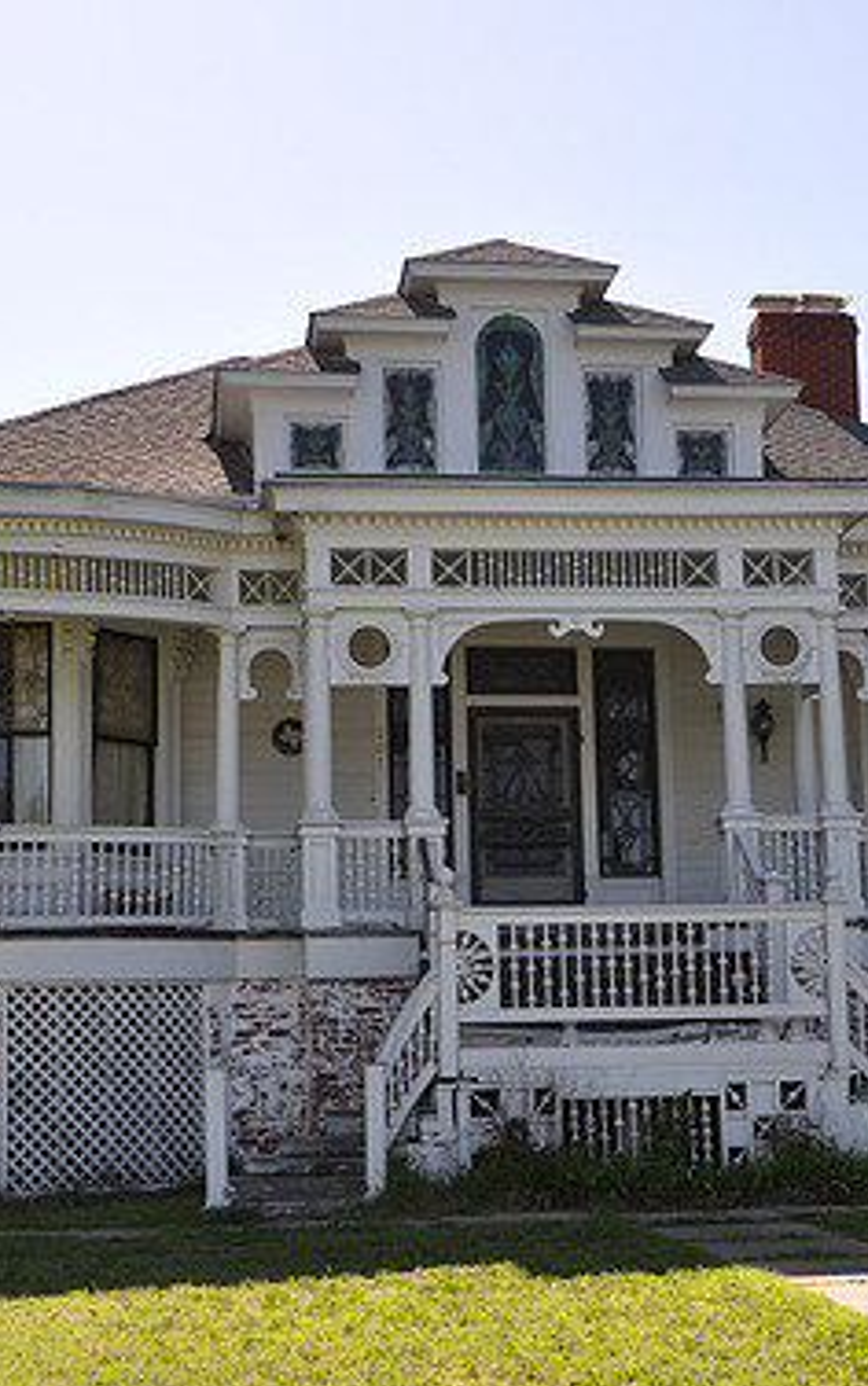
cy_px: 704
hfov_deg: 21.3
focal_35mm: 61
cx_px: 526
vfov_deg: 33.5
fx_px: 2306
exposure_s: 1/200
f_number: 7.1
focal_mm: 26
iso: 200
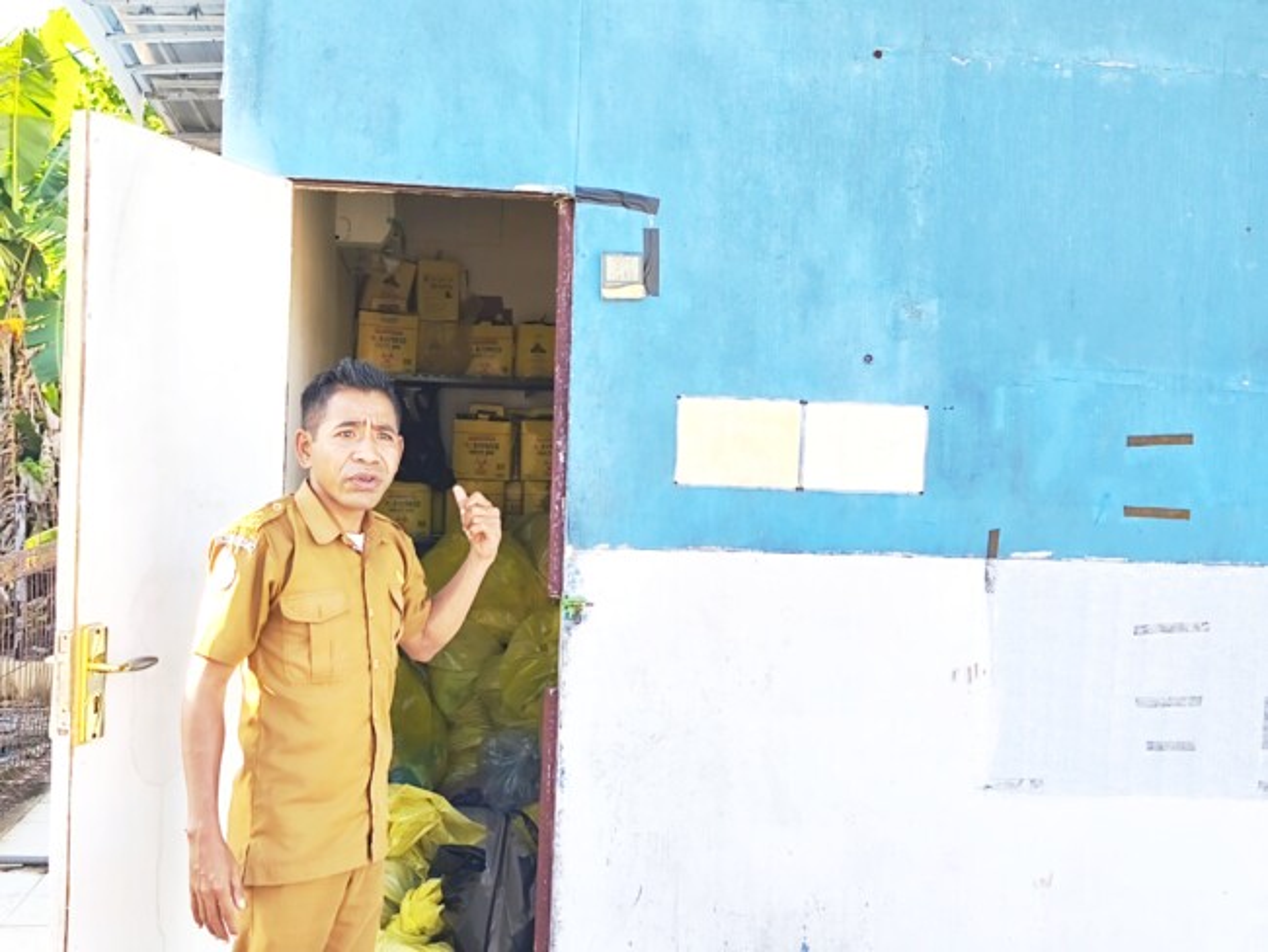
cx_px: 634
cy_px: 476
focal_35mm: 37
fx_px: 1356
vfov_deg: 38.7
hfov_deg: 50.1
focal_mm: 6.18
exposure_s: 1/114
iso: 50
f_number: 1.65
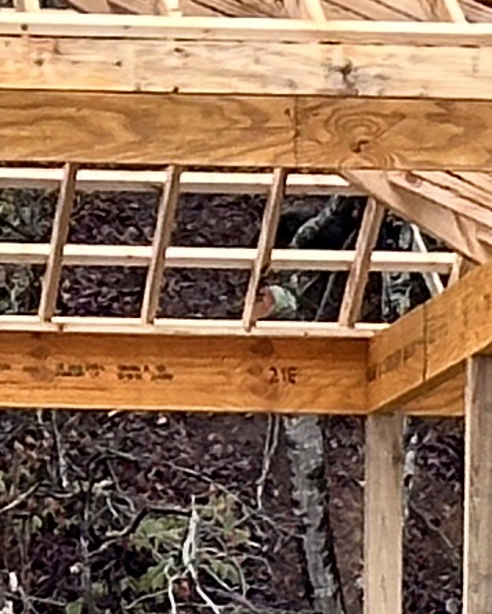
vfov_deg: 4.5
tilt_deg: -1.5
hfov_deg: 3.6
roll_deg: -1.0
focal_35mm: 425
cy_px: 1133
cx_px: 129
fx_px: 7725
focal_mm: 6.86
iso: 64
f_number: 1.78
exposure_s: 1/121
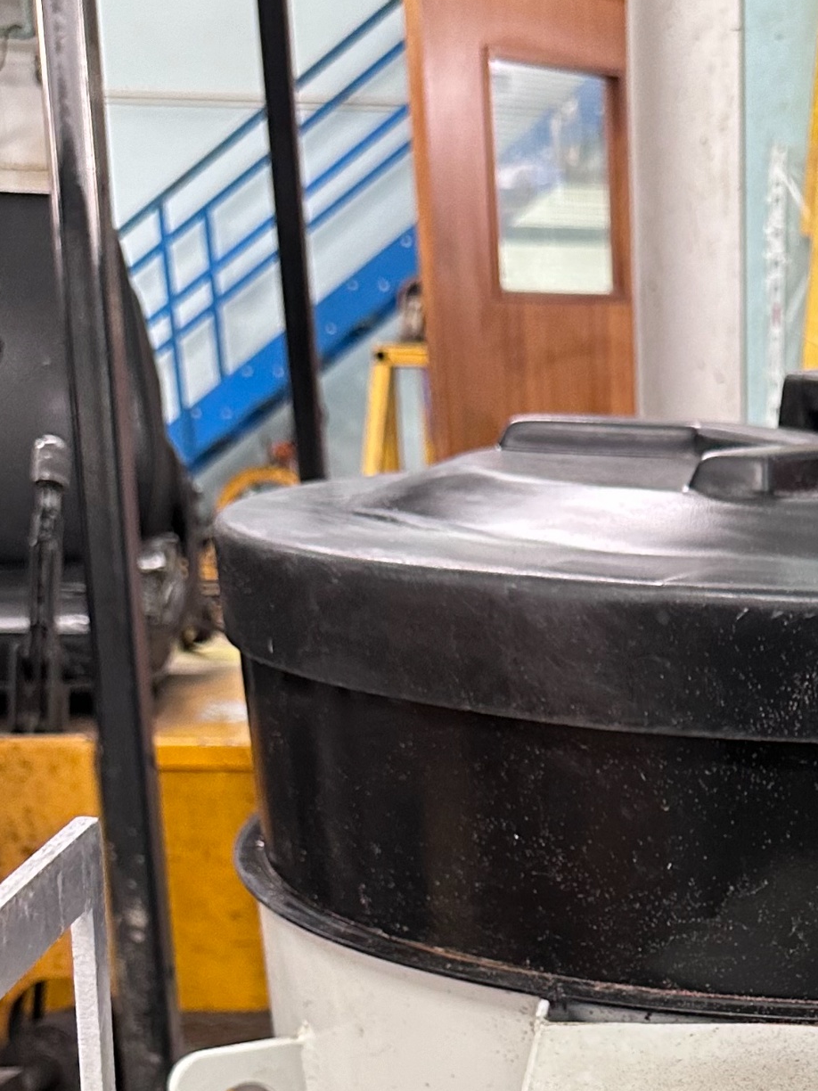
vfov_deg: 27.5
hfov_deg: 21.7
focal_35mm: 64
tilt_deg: -23.0
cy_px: 1222
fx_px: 2016
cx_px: 912
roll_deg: -1.3
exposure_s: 1/50
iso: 320
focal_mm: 6.86
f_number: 1.78
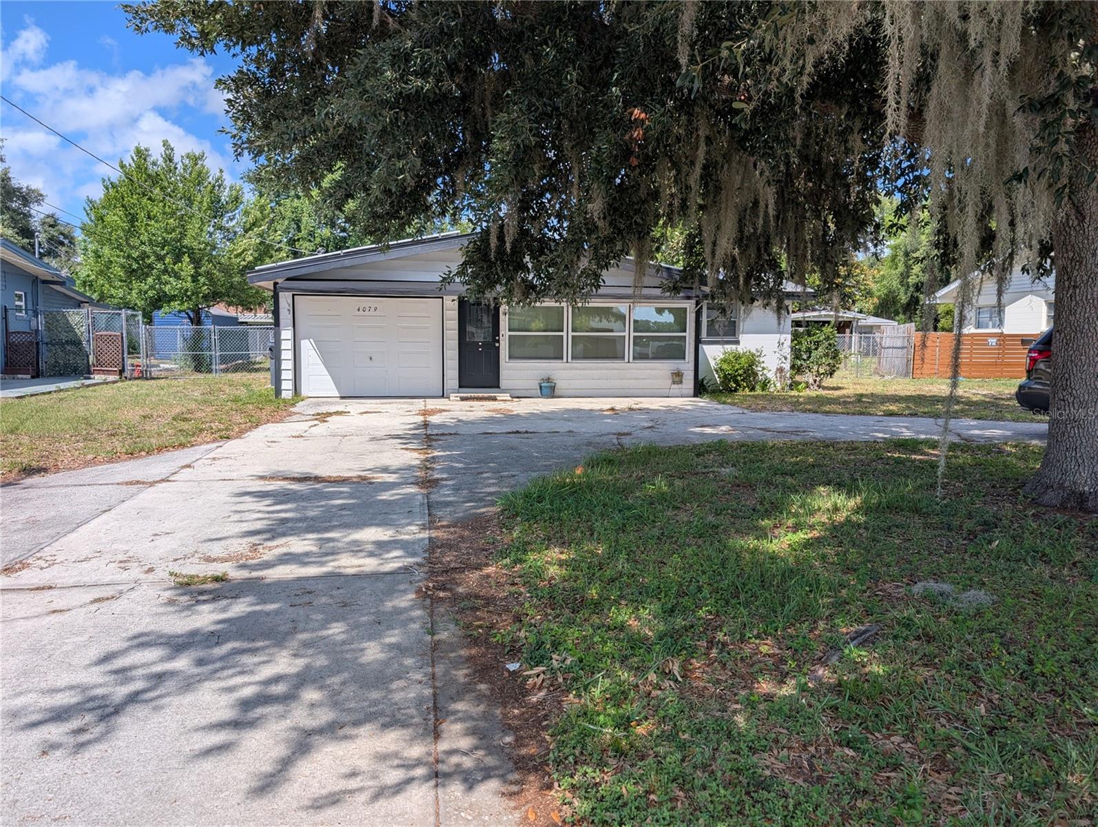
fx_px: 762
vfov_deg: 56.9
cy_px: 414
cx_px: 549
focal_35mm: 24
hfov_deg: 71.5
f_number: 1.68
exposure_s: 1/892
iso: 20
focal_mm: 6.9
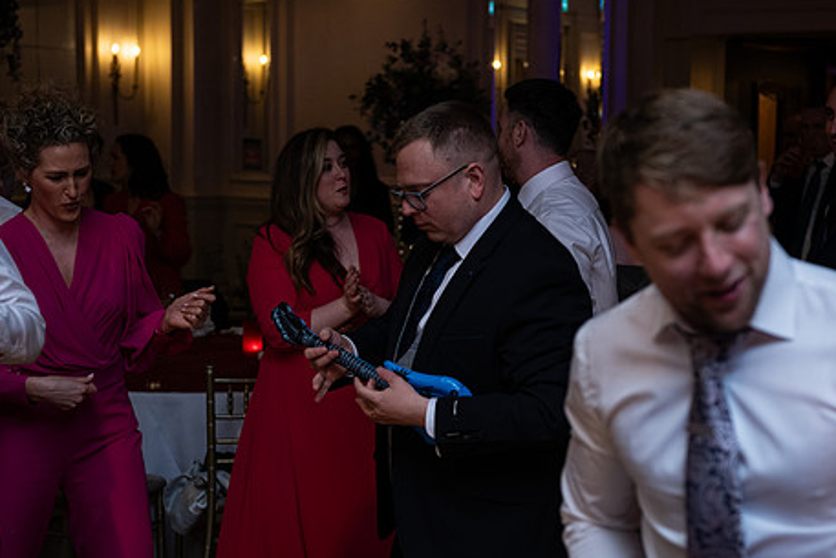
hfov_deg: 28.4
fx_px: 1649
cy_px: 343
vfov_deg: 19.2
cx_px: 454
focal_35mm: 71
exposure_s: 1/160
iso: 800
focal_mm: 56
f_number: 3.5
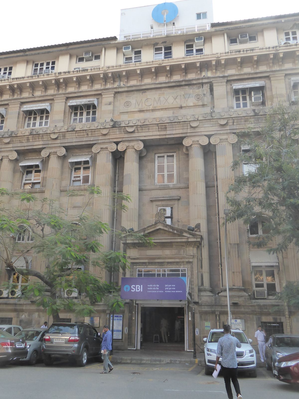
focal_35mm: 32
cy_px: 200
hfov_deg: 44.2
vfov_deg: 56.8
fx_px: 369
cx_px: 150
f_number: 3.5
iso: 160
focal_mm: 5.4
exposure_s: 1/250
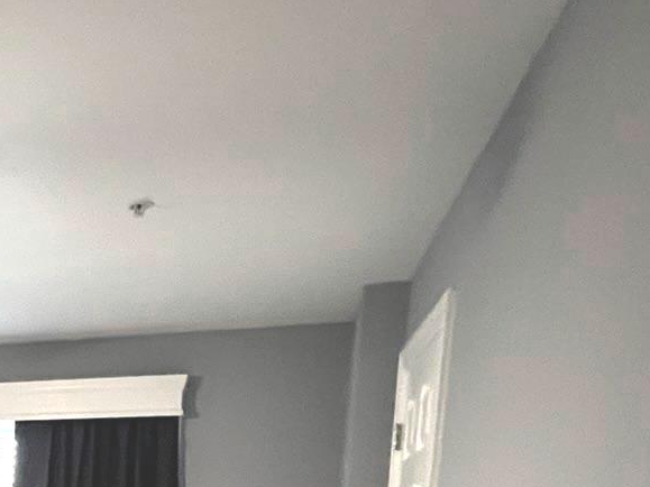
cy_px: 644
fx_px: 864
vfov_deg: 26.4
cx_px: -185
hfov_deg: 31.9
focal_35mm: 46
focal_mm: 1.57
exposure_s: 1/60
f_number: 1.8
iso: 800
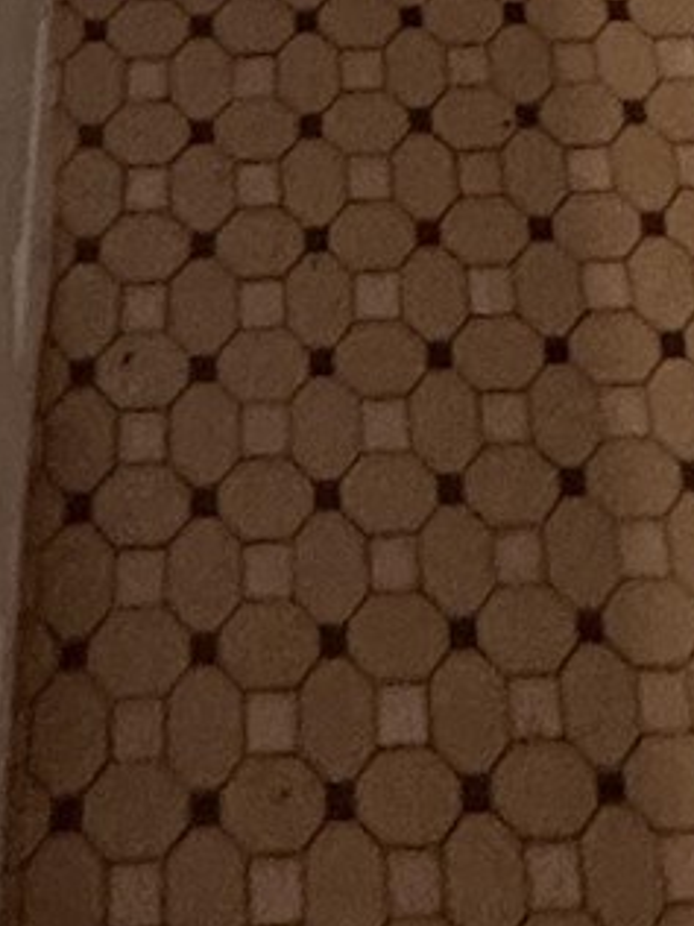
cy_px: -1925
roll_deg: +0.3
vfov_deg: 11.1
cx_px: 316
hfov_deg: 14.5
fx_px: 2727
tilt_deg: -13.1
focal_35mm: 102
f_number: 2.2
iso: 320
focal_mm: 2.22
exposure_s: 1/120
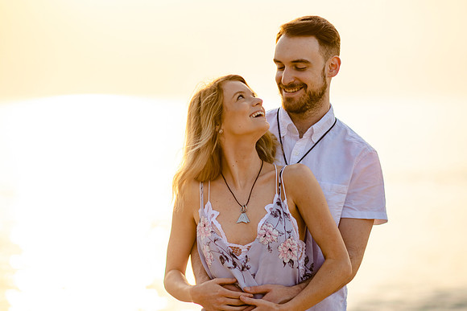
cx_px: 234
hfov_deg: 16.1
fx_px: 1654
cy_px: 156
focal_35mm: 128
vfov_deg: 10.8
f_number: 1.8
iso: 125
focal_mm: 85
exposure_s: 1/2000
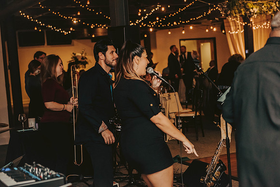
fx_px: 545
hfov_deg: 28.8
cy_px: 94
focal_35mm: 70
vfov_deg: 19.5
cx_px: 140
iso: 2000
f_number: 3.2
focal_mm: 70
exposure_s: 1/200
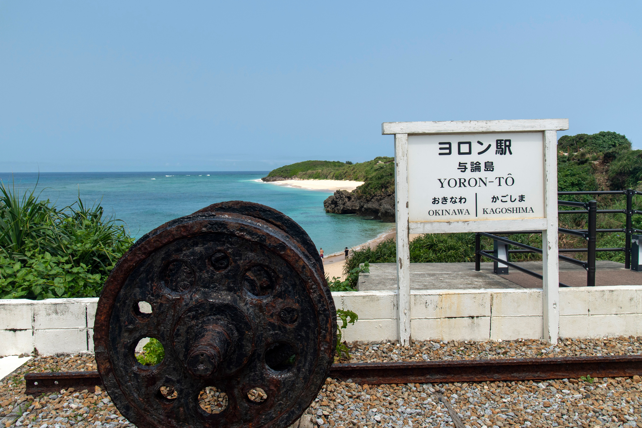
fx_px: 571
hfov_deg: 58.7
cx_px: 321
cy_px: 214
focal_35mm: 32
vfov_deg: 41.1
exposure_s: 1/400
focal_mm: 32
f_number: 10
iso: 200
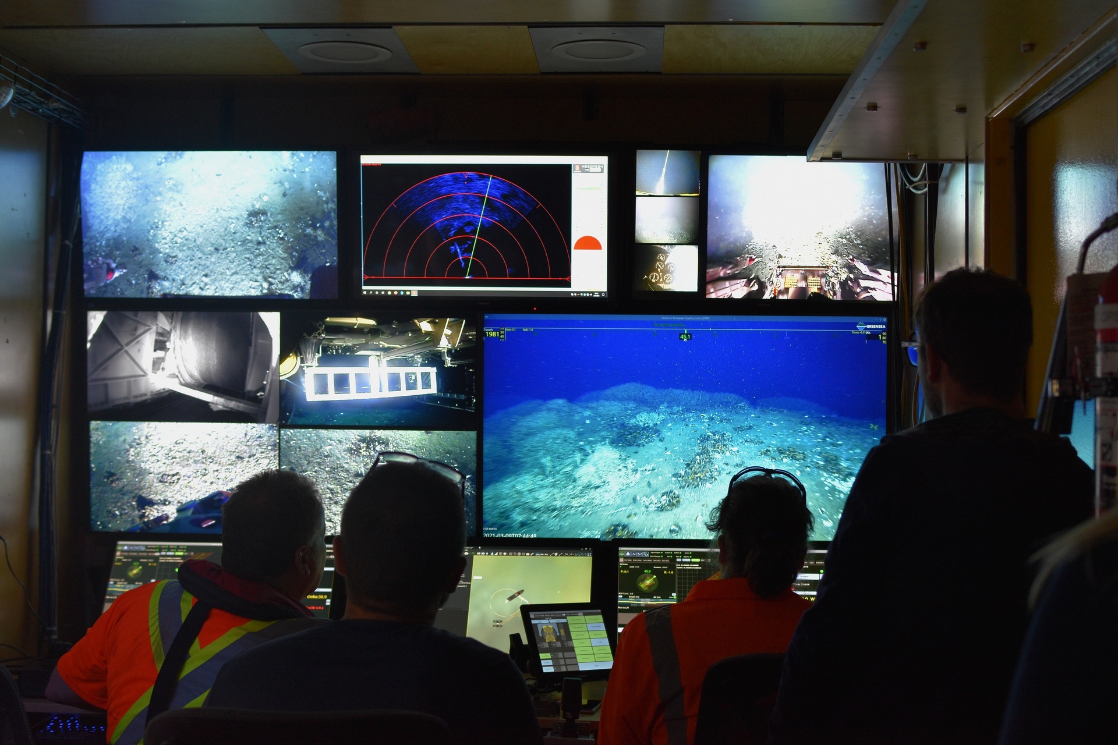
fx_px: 1630
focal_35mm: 52
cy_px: 372
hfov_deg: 37.9
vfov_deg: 25.8
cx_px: 559
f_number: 3.2
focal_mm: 35
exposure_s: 1/60
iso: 800
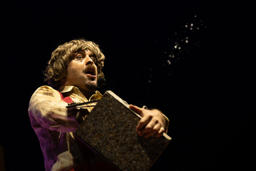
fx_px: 748
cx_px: 108
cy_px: 72
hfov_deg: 19.4
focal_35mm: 105
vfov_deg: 13.0
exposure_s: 1/1600
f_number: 2.8
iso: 4000
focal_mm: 91
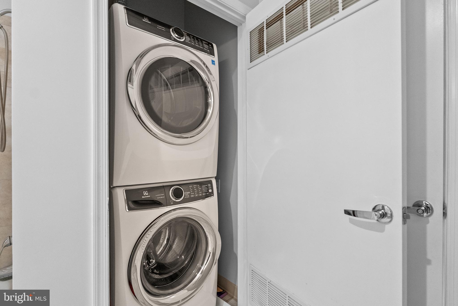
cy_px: 153
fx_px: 216
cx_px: 229
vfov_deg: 70.5
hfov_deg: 93.3
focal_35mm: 17
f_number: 4
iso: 800
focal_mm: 17
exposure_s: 1/25
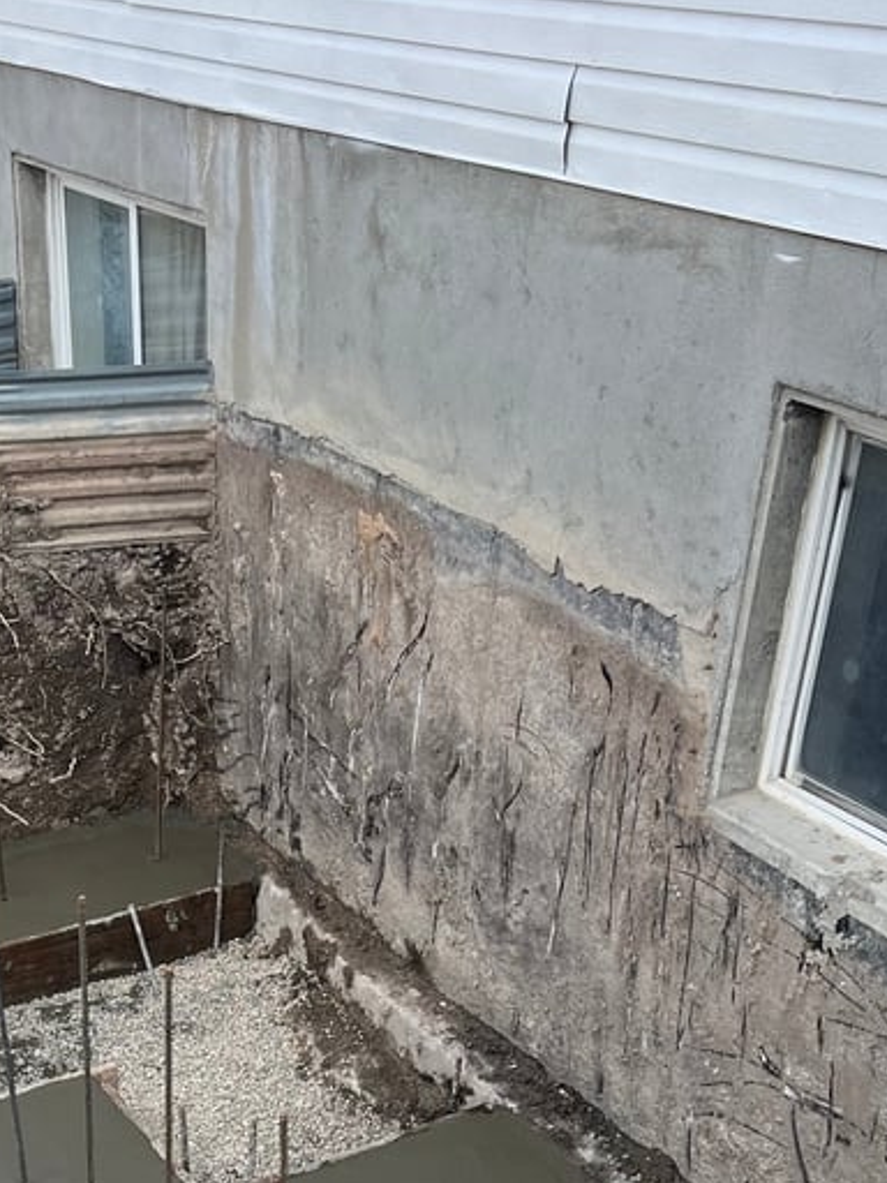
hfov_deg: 27.7
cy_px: 1085
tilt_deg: -34.2
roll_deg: +0.1
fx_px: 1777
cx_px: 233
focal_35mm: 52
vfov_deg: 34.6
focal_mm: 5.7
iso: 50
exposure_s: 1/1295
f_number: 1.5
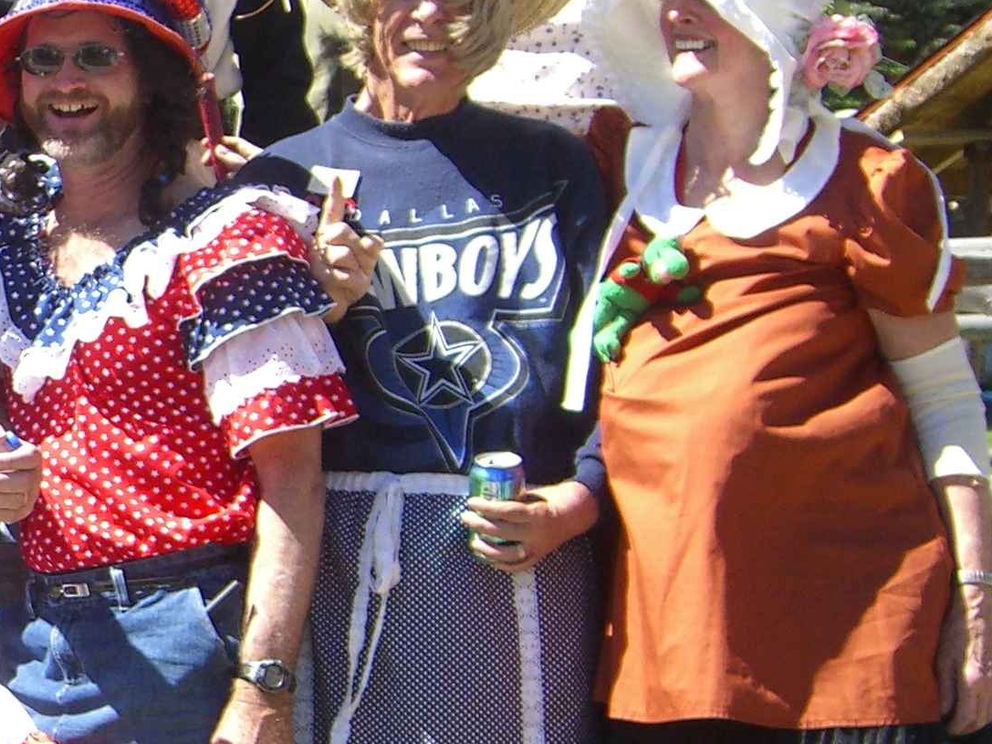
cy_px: 445
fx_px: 3725
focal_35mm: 130
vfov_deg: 11.4
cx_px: -353
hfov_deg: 14.4
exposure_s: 1/800
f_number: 3.1
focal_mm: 9.5
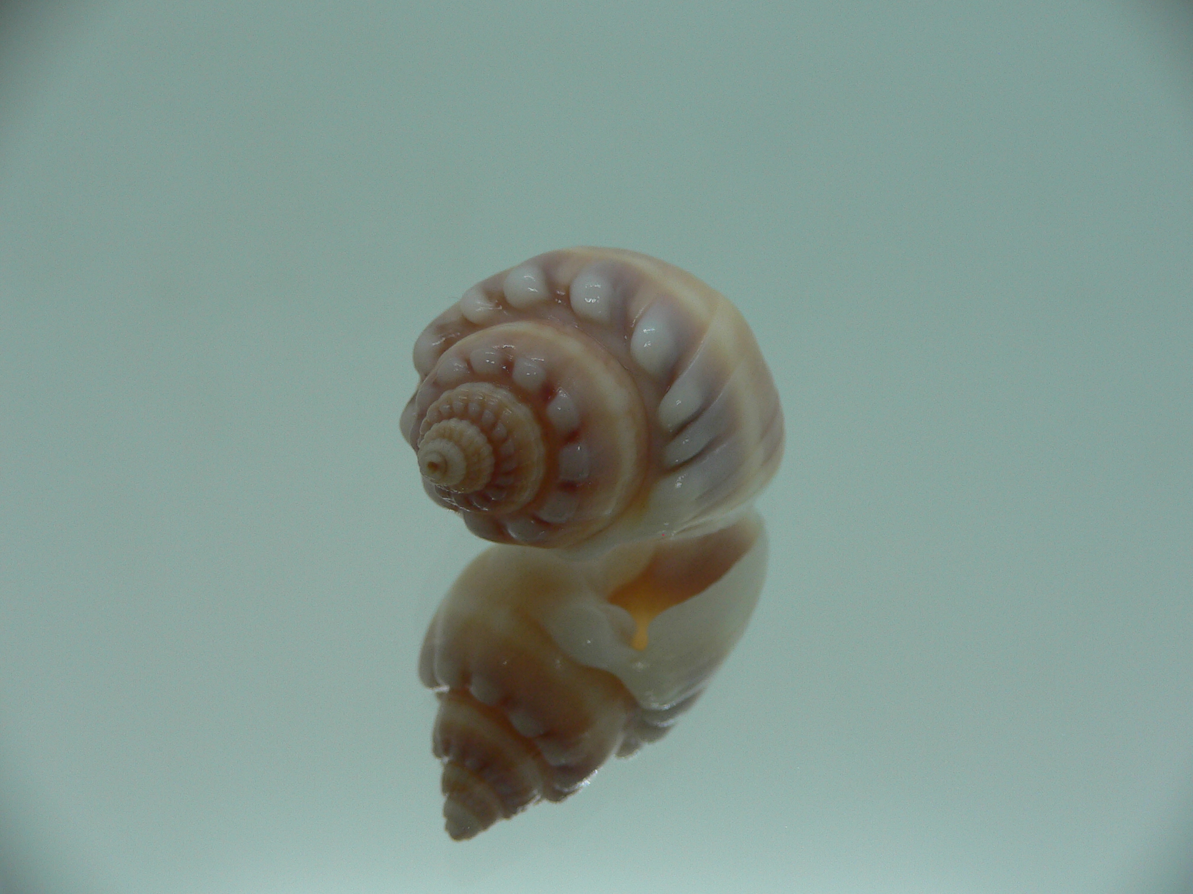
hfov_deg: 52.6
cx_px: 596
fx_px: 1206
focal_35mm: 35
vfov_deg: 40.7
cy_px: 447
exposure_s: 1/60
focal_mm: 4.6
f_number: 2.8
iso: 80
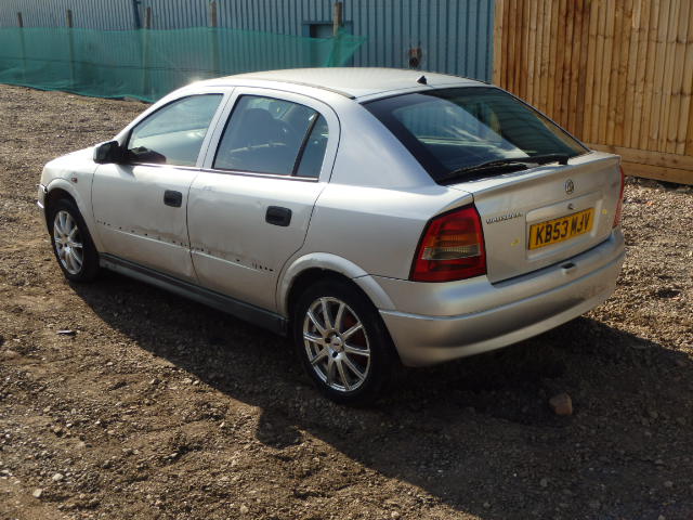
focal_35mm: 40
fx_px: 801
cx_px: 346
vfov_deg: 36.0
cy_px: 260
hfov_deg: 46.8
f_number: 4.7
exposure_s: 1/500
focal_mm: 7.3
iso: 125
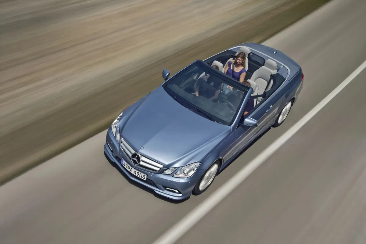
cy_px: 122
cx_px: 183
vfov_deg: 28.1
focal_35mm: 48
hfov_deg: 41.1
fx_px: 488
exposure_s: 8
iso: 50
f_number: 22
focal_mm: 48
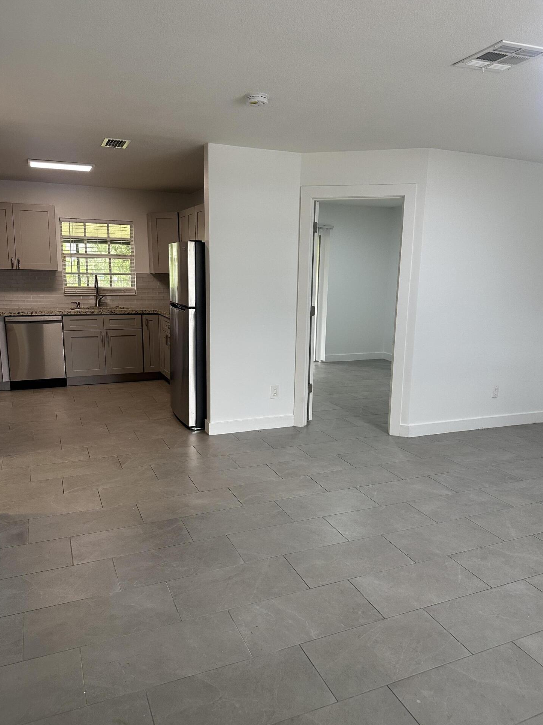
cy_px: 370
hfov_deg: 54.9
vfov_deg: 69.4
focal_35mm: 25
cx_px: 268
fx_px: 523
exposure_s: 1/120
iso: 200
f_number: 1.78
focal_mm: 6.86
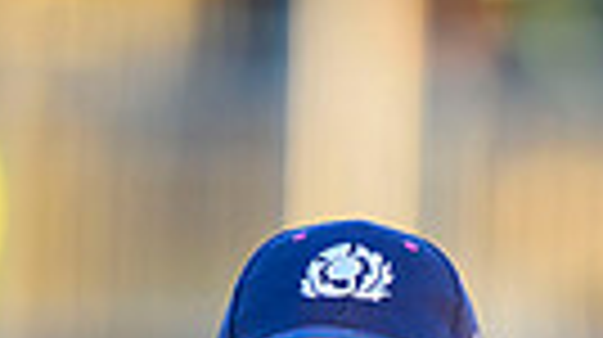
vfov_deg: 0.6
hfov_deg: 1.0
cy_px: 775
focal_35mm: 2080
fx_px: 33218
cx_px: 330
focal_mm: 400
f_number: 3.5
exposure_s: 1/640
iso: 1000
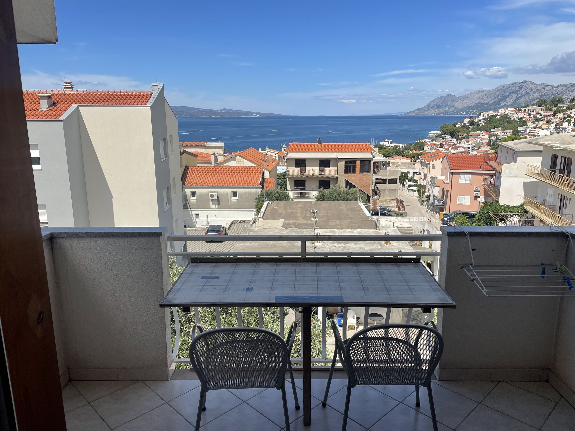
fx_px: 432
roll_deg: -0.3
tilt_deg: -12.1
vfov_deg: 53.1
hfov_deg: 67.3
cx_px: 288
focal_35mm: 26
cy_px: 216
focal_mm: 4.2
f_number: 1.6
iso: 32
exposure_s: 1/4651
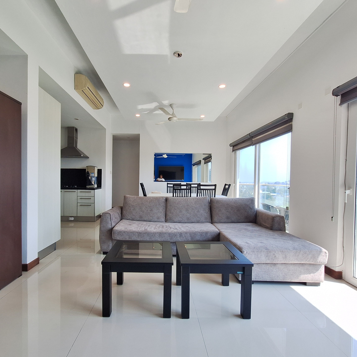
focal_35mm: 16
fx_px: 187
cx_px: 154
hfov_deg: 86.9
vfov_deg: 87.4
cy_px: 186
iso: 40
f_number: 2.2
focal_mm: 1.74
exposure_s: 1/236
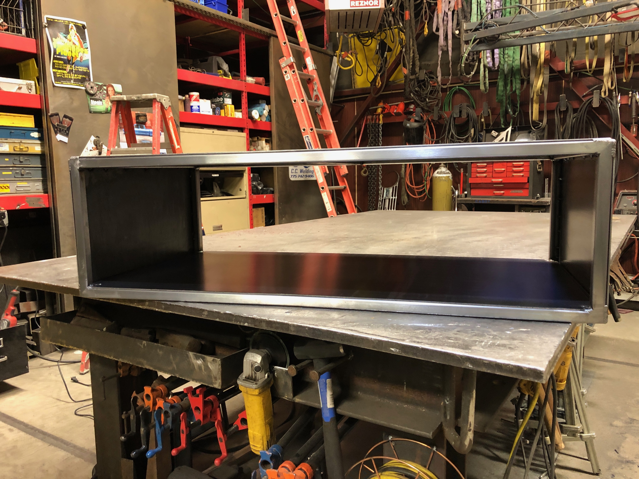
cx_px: 320
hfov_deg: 63.4
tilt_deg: -6.2
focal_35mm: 28
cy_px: 240
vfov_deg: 49.7
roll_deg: +1.1
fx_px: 517
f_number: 1.8
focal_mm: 4
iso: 80
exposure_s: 1/15
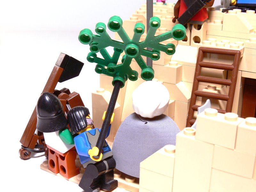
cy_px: 96
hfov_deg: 36.8
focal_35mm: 52
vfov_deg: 28.0
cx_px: 128
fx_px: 385
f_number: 6.3
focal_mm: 11
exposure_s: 1/8
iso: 80
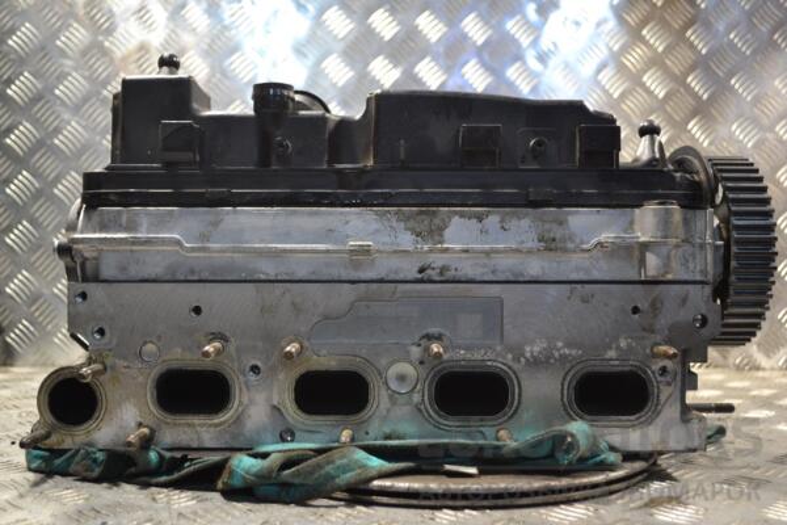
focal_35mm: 39
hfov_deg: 49.6
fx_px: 853
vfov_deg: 34.2
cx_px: 394
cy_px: 262
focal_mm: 26
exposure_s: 1/40
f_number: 4.2
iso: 400
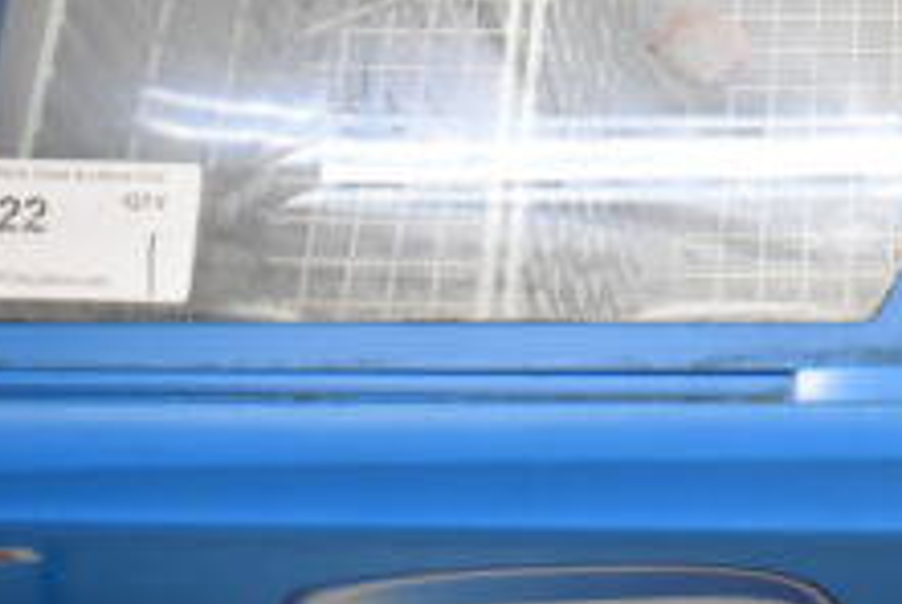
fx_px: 2283
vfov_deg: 14.3
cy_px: -218
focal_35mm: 91
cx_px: 1016
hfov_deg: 21.1
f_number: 4.5
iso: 1600
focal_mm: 22
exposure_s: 1/80
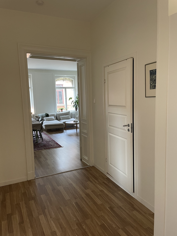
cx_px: 88
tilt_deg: -6.5
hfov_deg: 53.1
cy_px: 118
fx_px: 177
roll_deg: +2.7
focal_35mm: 26
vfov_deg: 67.3
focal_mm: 4.2
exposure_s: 1/50
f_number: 1.6
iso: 320
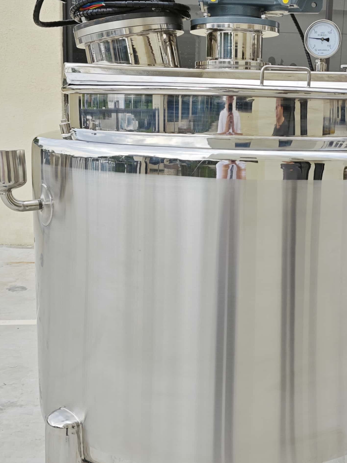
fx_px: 668
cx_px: 231
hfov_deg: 28.9
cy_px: 250
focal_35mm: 50
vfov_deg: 38.2
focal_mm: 5.43
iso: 50
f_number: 1.8
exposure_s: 1/873
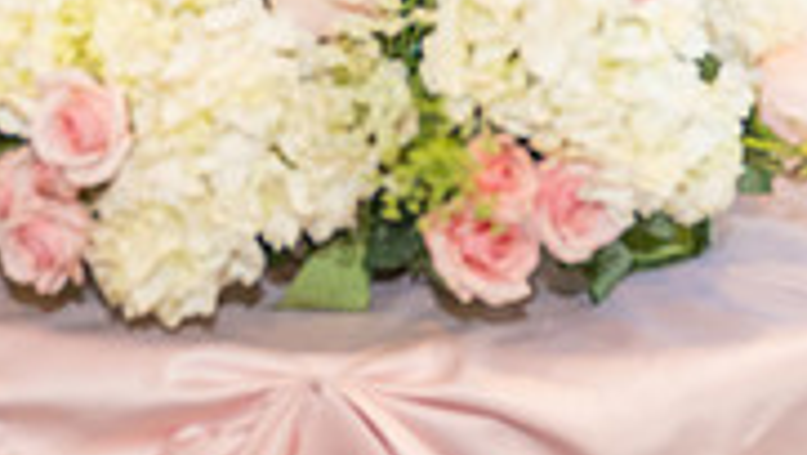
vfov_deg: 11.4
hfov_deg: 20.9
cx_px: 363
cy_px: -245
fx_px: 2184
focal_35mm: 102
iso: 1000
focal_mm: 24
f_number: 2.8
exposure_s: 1/200
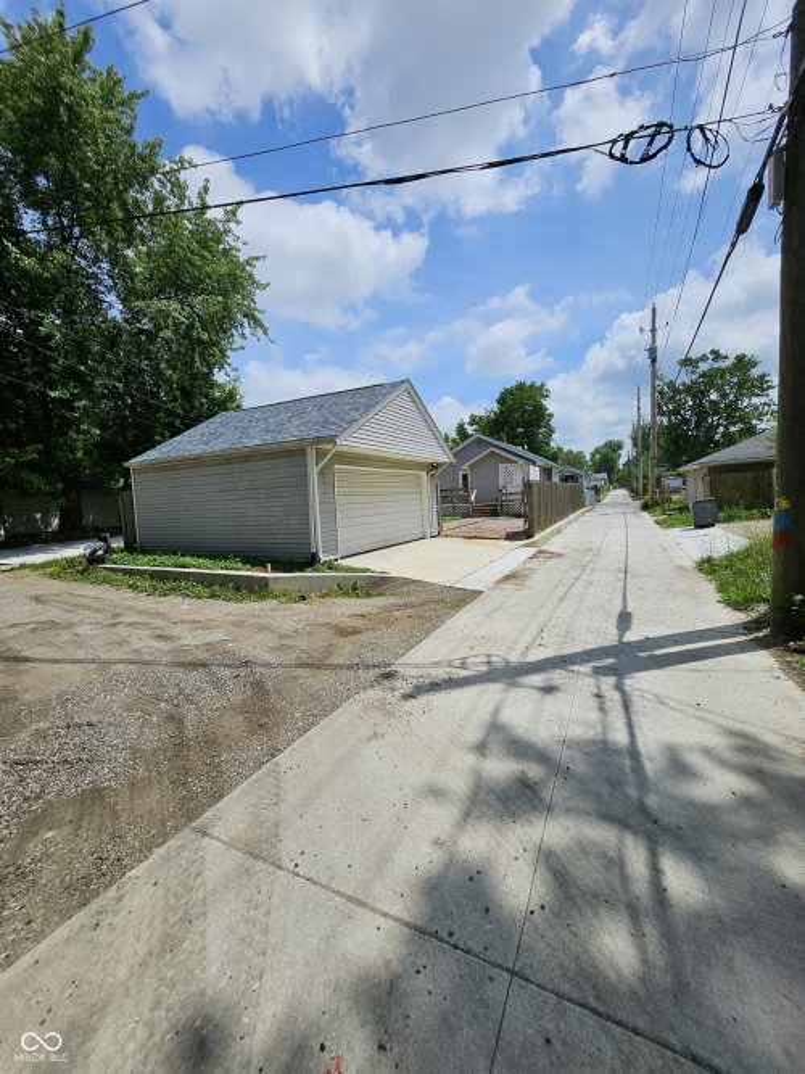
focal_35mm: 13
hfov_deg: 89.9
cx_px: 402
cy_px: 537
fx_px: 403
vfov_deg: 106.2
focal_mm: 1.74
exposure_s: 1/2679
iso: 32
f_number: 2.2
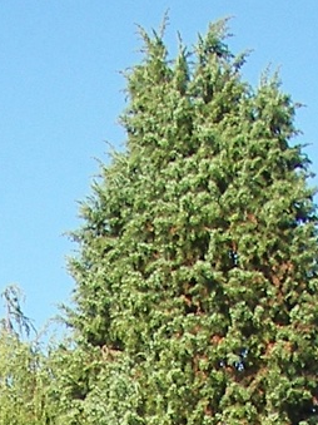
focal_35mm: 170
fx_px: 2084
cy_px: 960
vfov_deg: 10.3
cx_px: 155
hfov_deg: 8.7
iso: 50
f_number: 2.8
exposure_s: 1/320
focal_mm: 6
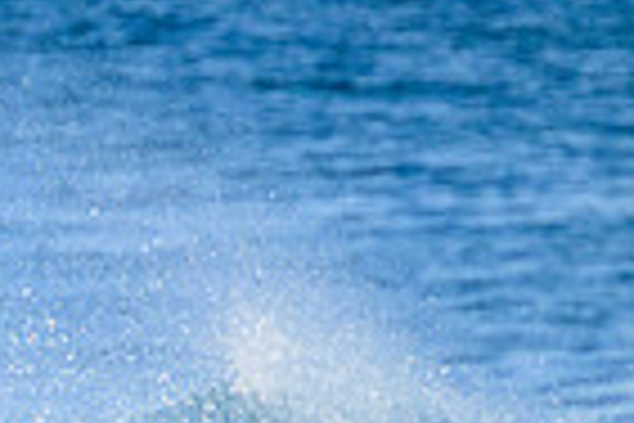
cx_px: -661
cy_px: 767
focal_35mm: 3287
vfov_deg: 0.4
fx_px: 57883
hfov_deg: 0.6
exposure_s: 1/2000
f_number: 11
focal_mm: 800
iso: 1800
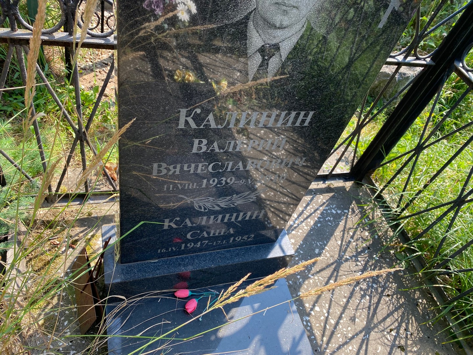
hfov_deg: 67.3
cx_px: 236
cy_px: 178
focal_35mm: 26
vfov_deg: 53.1
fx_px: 355
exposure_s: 1/379
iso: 32
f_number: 1.8
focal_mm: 4.25
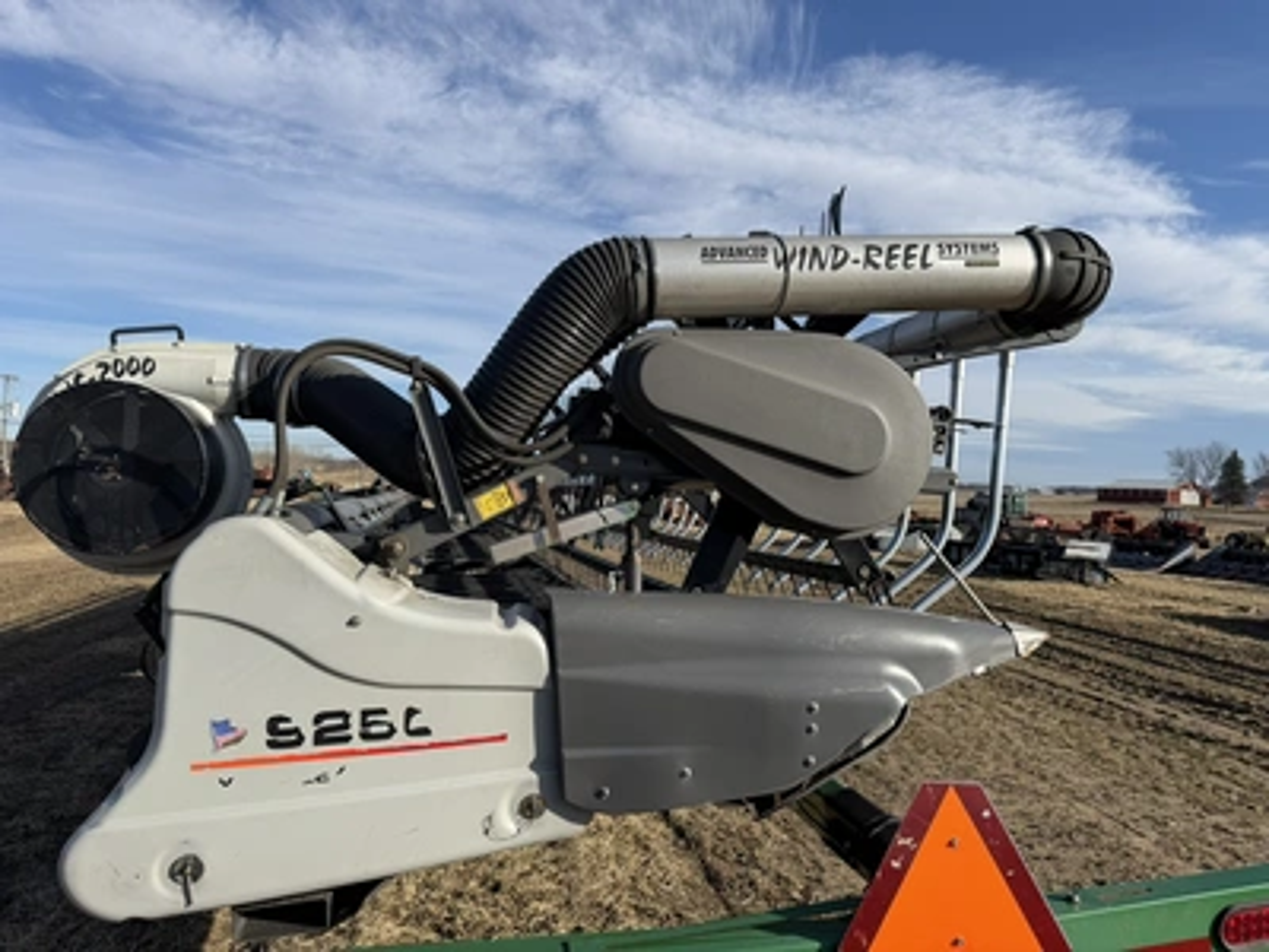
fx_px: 880
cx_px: 634
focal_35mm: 24
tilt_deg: -0.6
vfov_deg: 56.8
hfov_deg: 71.6
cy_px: 476
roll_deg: +0.3
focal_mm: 6.76
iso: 80
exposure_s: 1/5319
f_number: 1.78
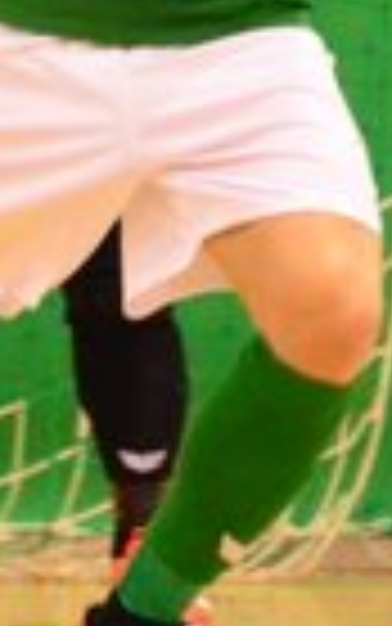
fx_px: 29968
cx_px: -482
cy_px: -248
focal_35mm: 1755
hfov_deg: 0.7
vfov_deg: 1.2
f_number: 5.6
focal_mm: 200
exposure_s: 1/400
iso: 6400
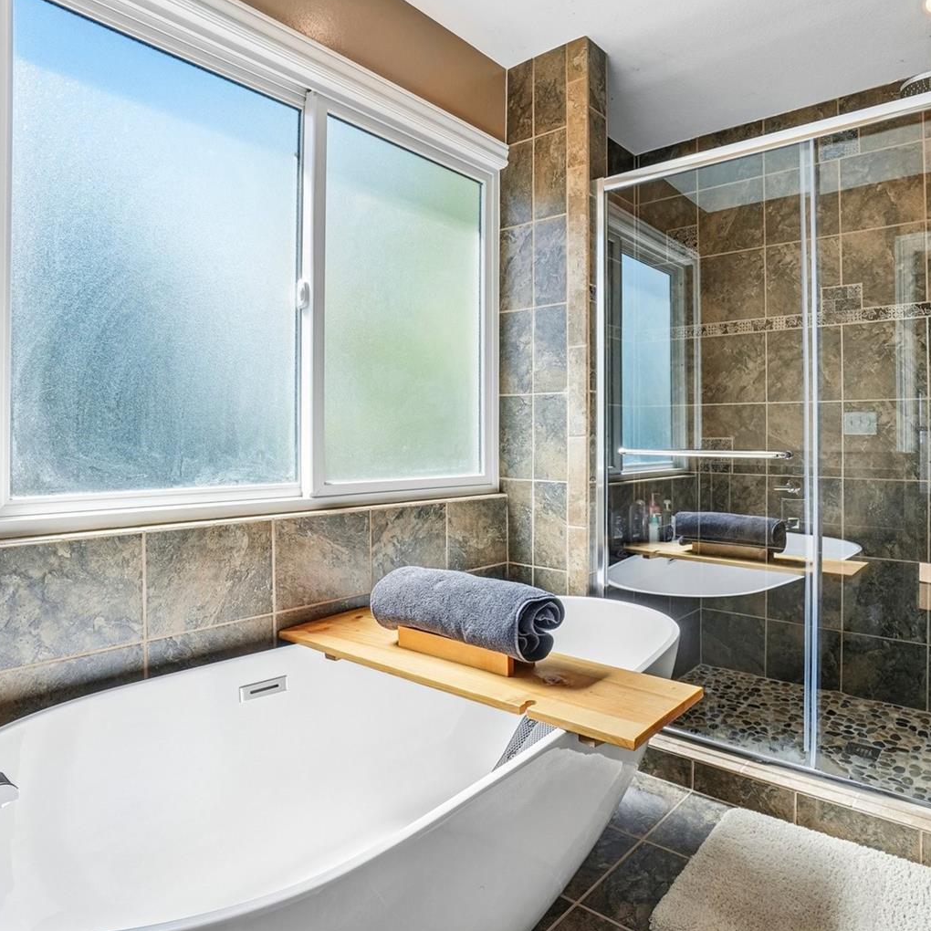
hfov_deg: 74.0
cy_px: 449
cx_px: 560
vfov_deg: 74.8
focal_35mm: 20
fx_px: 609
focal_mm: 10
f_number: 8
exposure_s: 1/160
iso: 400
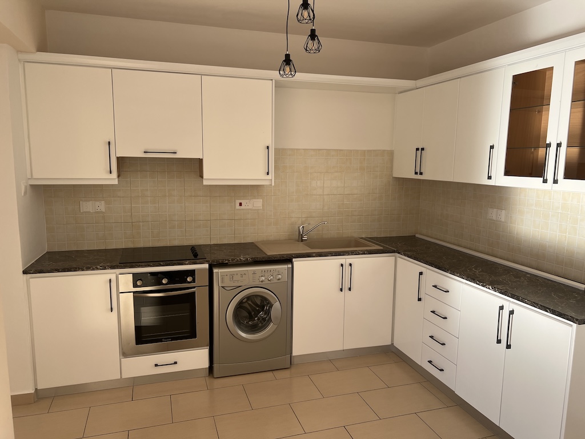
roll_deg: -1.0
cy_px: 220
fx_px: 439
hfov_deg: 67.3
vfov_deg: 53.1
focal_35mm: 26
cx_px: 292
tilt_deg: -9.3
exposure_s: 1/924
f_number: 1.5
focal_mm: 5.7
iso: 50
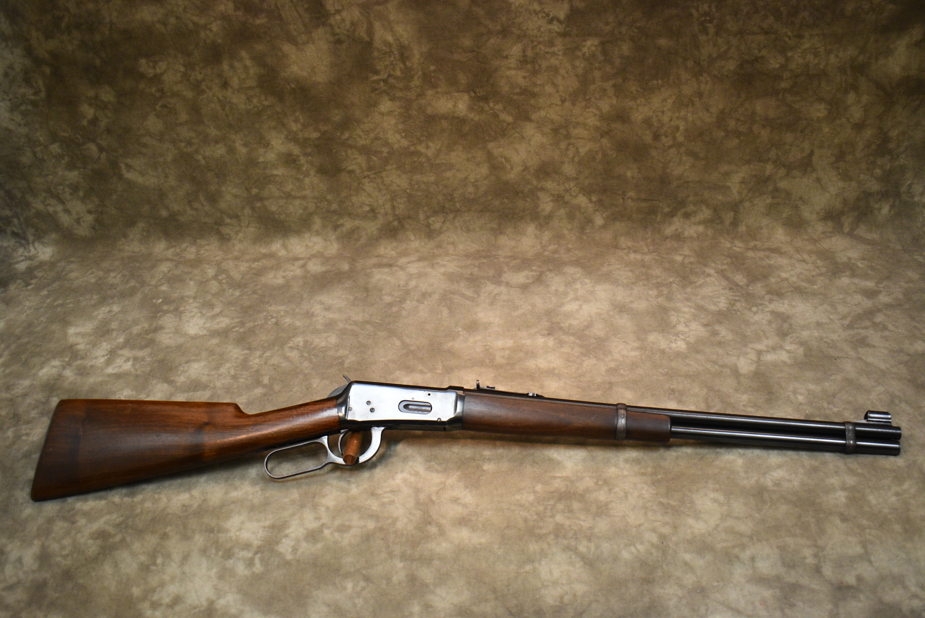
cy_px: 309
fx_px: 887
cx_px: 462
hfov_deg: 55.1
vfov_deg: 38.4
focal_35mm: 34
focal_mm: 23
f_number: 3.8
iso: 1100
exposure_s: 1/125
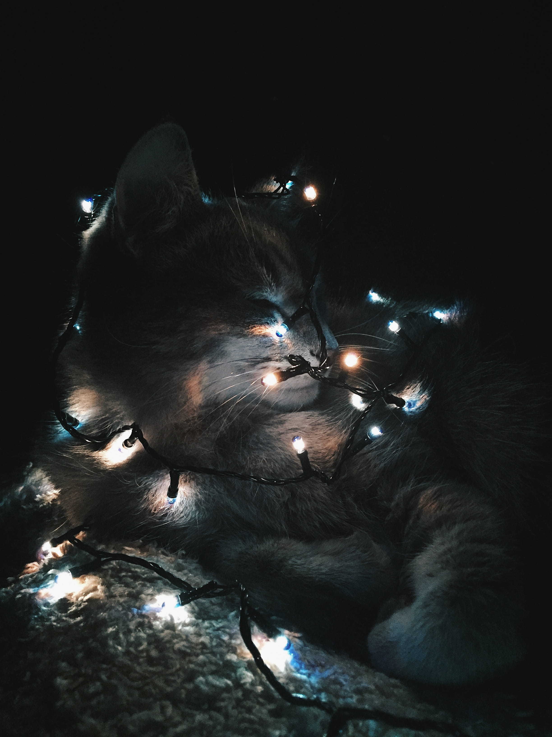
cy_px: 368
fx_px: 617
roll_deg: +1.0
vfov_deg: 61.7
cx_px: 276
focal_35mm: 29
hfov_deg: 48.2
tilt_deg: -14.6
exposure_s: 1/25
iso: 250
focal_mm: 4.15
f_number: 2.2
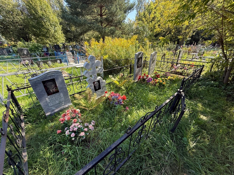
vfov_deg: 85.7
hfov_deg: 102.1
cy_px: 88
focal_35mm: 14
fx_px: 95
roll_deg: +0.6
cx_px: 117
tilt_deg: -25.2
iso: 50
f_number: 2.2
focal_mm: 2.22
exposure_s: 1/269
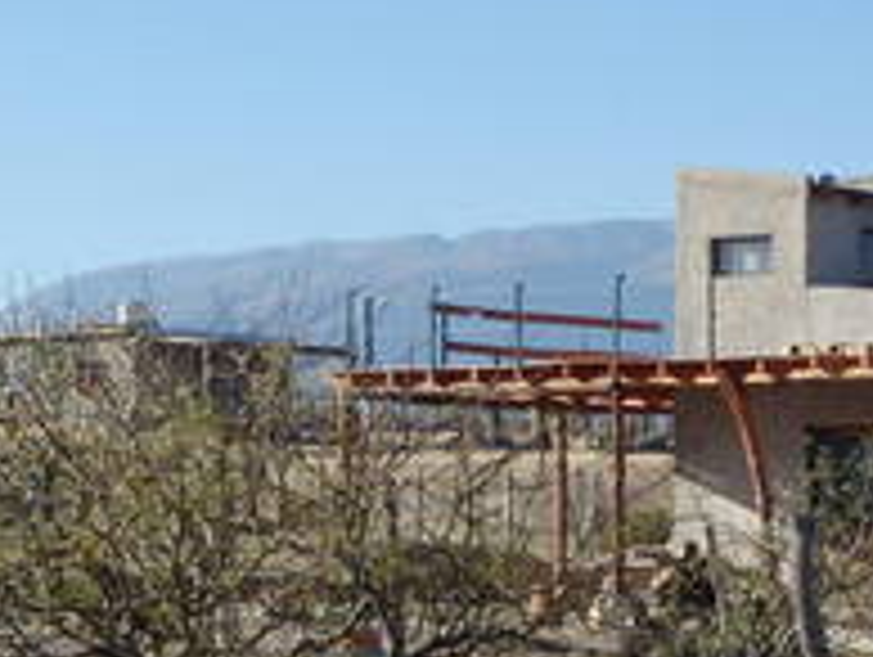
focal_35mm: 144
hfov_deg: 13.5
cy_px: 610
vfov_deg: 10.3
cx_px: 864
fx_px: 3636
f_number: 5.1
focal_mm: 10
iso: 125
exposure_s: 1/500
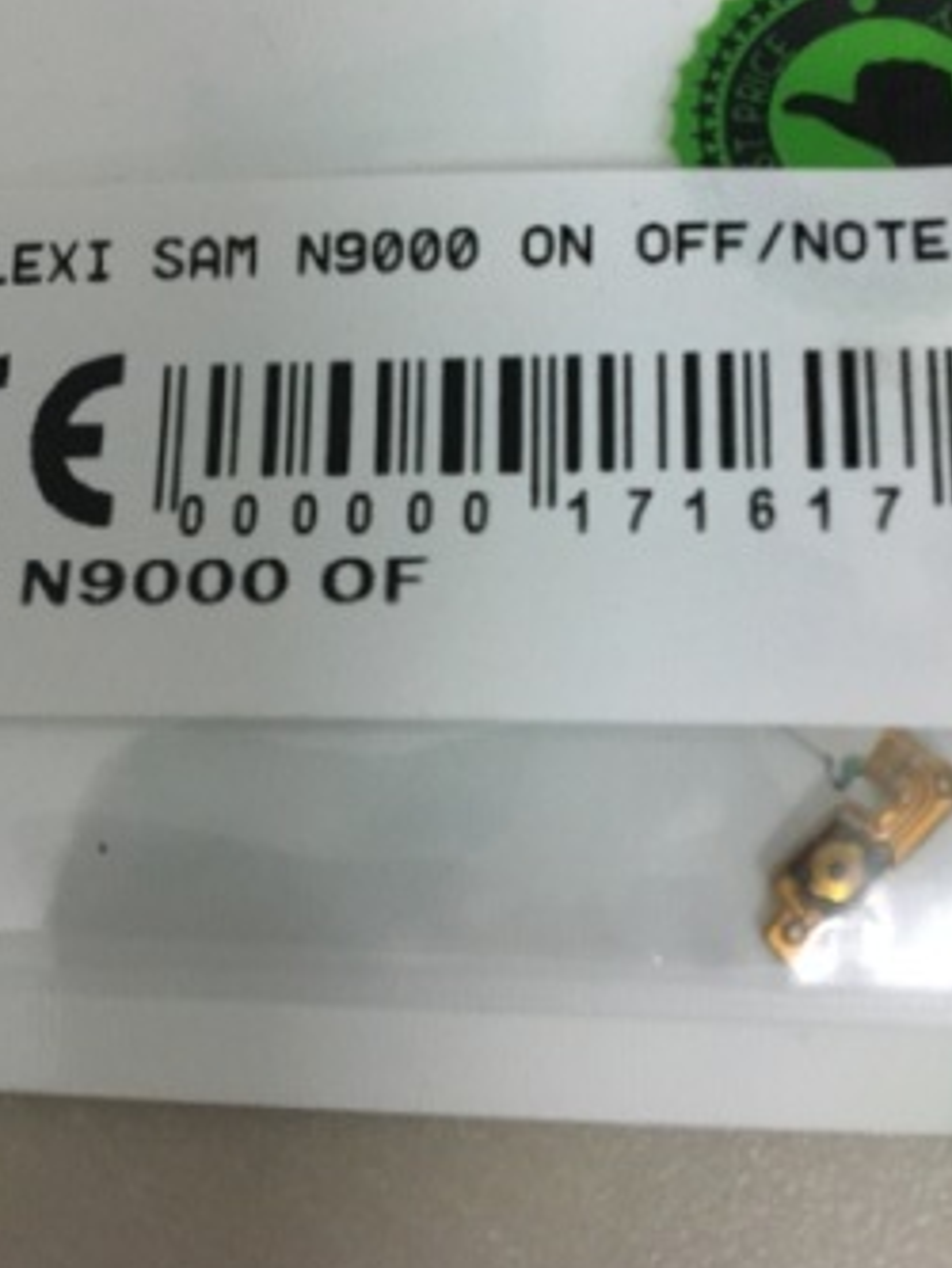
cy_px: 438
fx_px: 1429
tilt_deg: -78.1
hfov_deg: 36.8
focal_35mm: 39
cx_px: 499
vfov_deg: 47.2
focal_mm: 4.15
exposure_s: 1/33
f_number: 2.2
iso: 250
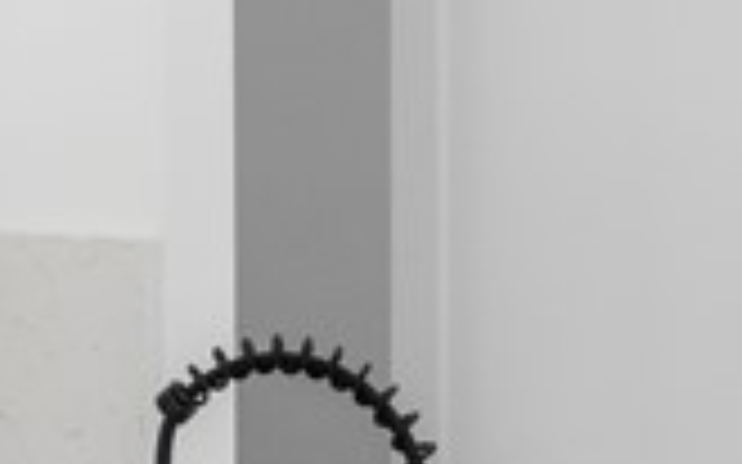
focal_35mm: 195
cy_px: -108
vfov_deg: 6.7
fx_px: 3942
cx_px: -157
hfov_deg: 10.6
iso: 250
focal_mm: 29
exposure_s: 1/160
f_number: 4
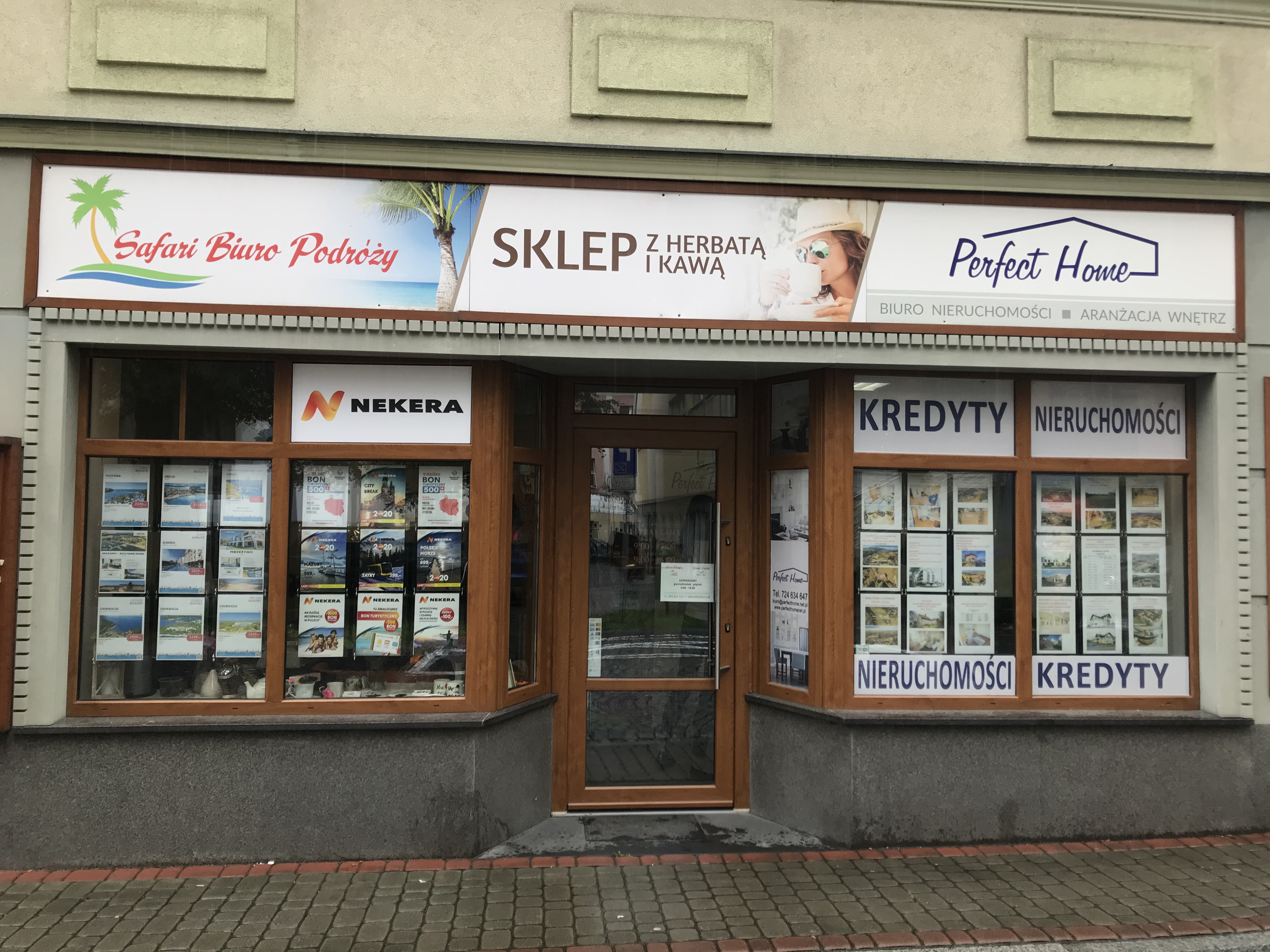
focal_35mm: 28
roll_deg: -0.9
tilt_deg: +2.8
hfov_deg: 63.4
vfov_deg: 49.7
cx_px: 635
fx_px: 1027
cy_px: 476
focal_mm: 3.99
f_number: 1.8
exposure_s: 1/100
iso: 25
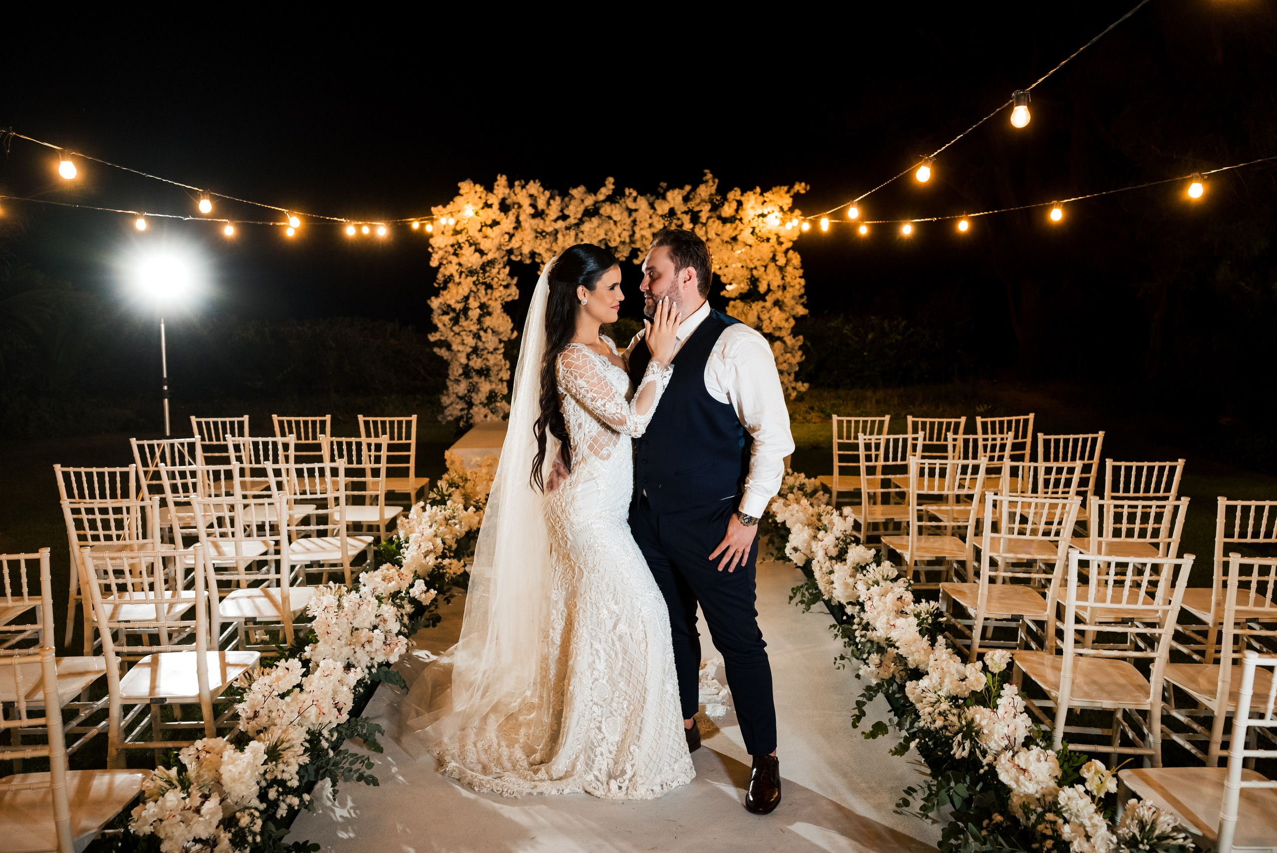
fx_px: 1034
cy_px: 426
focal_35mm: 29
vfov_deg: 44.8
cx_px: 638
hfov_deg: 63.4
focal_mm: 28
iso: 2000
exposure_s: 1/200
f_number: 3.5
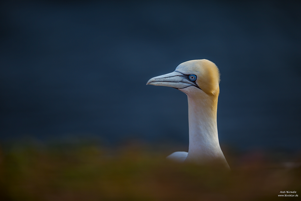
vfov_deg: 4.6
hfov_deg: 6.9
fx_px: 2508
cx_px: 150
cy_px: 100
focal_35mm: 300
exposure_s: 1/1600
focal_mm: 300
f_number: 2.8
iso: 100
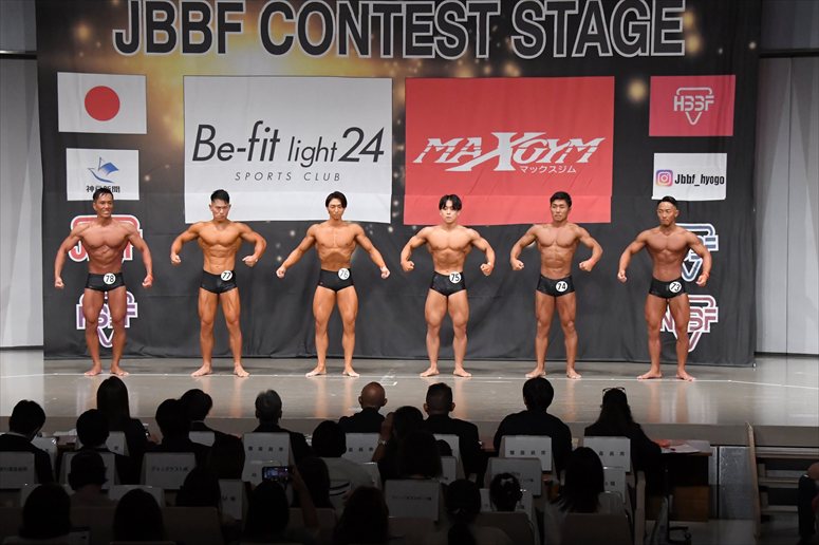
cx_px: 410
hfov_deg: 23.4
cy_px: 272
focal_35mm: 87
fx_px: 1978
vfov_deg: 15.7
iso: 6400
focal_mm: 58
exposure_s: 1/400
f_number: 5.6
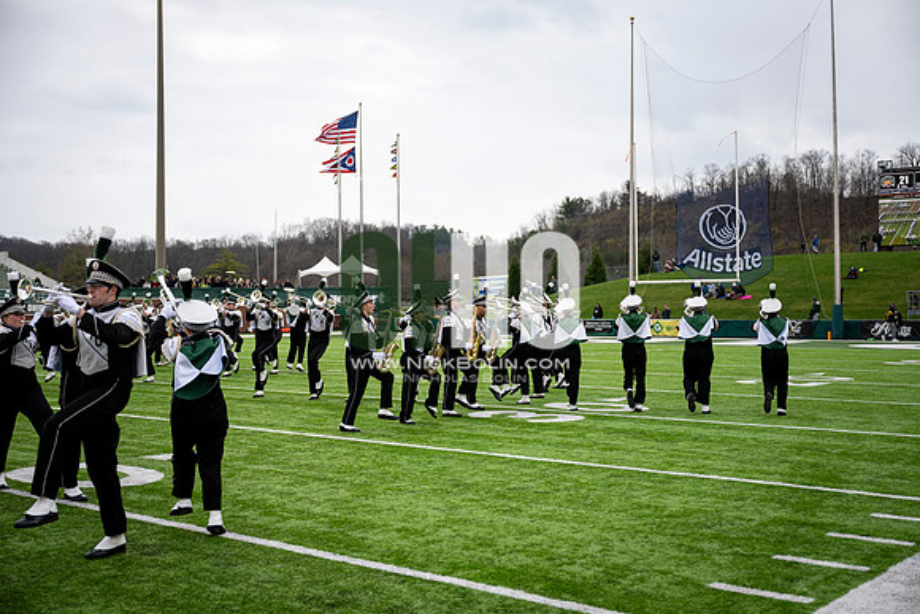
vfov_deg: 32.6
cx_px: 460
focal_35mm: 41
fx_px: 1048
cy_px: 307
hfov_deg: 47.4
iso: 160
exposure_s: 1/500
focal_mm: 41
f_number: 2.8
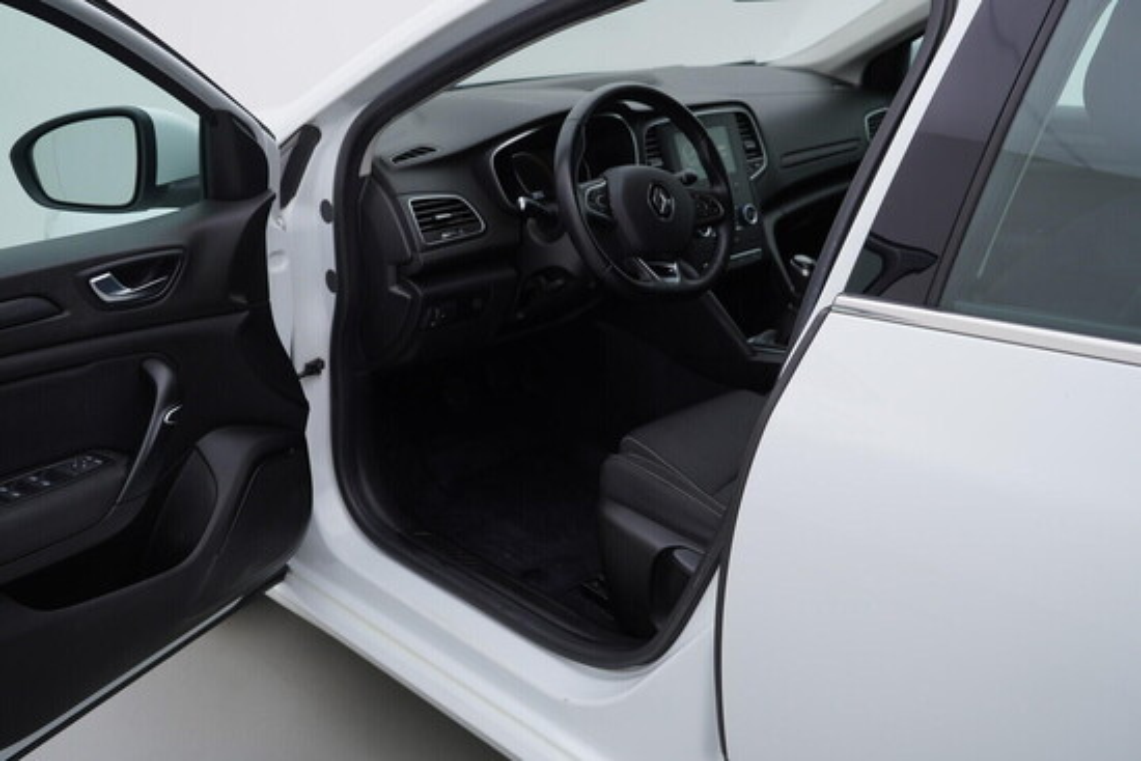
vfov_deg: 36.9
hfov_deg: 53.1
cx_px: 570
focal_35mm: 36
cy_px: 380
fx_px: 1141
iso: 125
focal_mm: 24
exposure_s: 1/80
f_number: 4
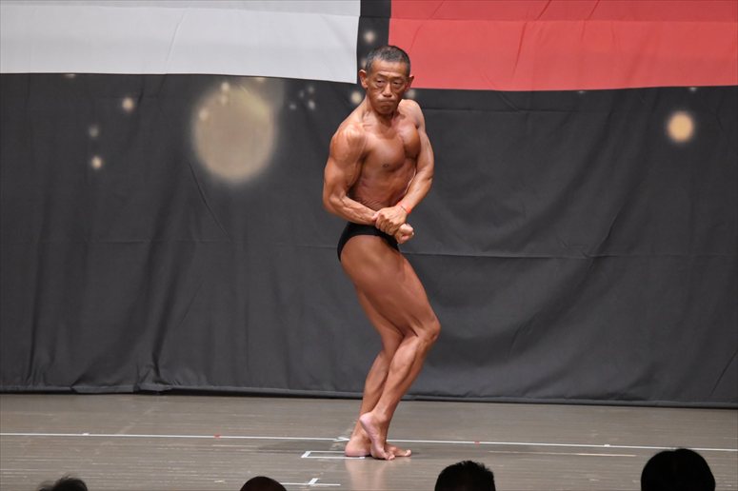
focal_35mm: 240
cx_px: 369
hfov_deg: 8.6
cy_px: 246
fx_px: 4918
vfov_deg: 5.7
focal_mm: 160
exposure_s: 1/400
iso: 6400
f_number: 5.6
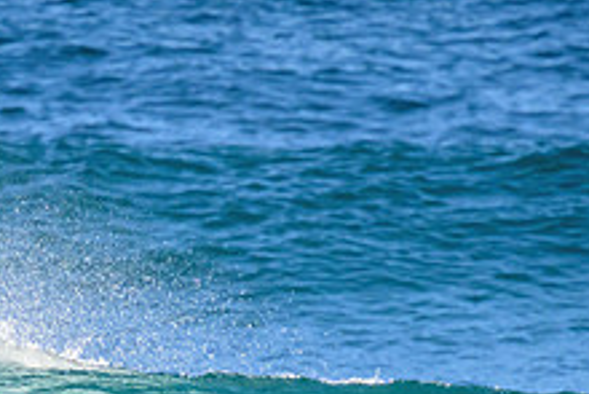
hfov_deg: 1.0
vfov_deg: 0.7
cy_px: 500
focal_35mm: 2106
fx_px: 34478
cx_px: 8
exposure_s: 1/2000
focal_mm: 800
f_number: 11
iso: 2500
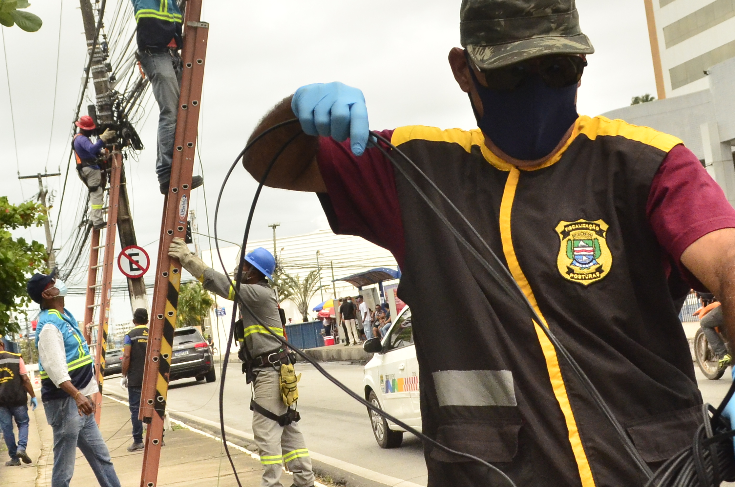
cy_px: 278
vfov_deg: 20.5
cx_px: 276
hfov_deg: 30.4
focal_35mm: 66
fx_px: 1345
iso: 1600
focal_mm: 20
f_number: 6.3
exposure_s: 1/4000
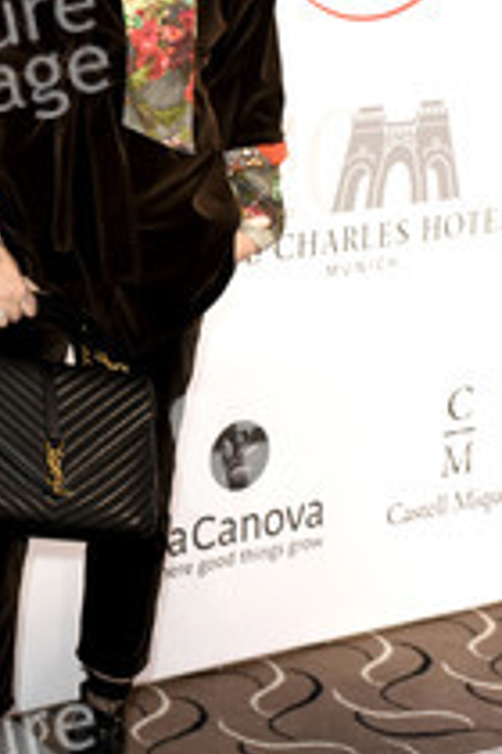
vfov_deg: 21.0
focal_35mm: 97
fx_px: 2029
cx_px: 29
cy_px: 251
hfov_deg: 13.9
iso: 800
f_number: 6.3
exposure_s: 1/160
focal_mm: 34
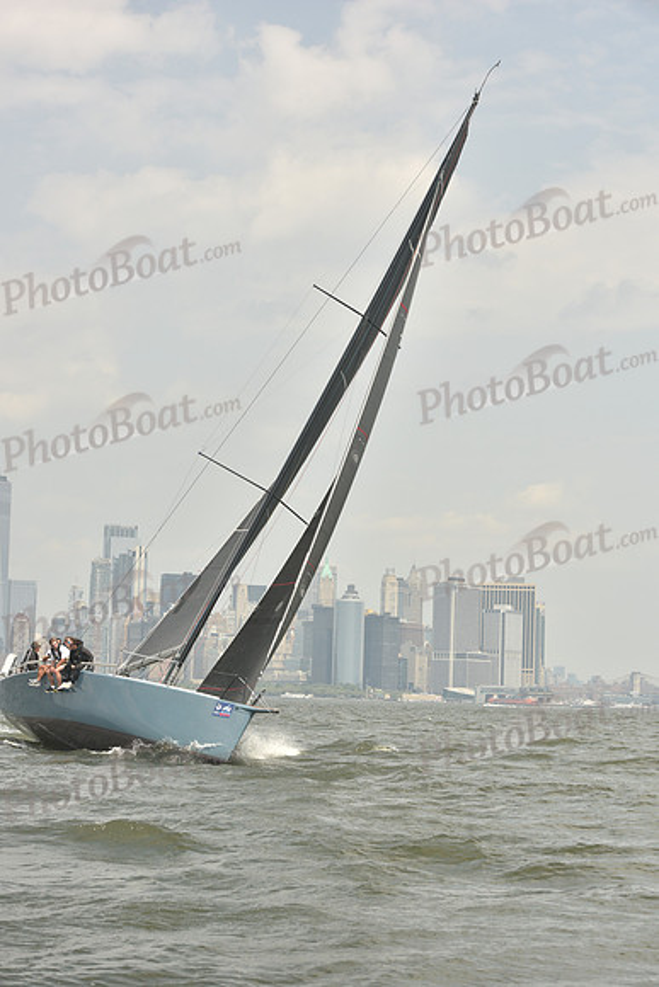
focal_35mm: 78
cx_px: 330
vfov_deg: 26.0
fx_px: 2140
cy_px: 494
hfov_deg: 17.5
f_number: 8
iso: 250
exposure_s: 1/800
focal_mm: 78
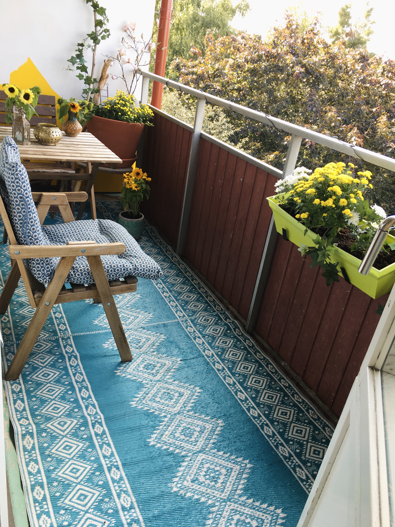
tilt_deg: -25.7
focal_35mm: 29
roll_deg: -9.5
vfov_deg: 61.7
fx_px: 441
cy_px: 264
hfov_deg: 48.2
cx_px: 198
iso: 25
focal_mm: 4.15
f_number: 2.2
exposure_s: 1/100
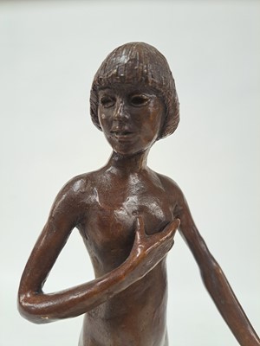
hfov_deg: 56.8
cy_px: 173
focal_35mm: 24
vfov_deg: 71.6
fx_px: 240
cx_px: 130
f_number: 1.8
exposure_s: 1/50
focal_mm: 5.23
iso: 125
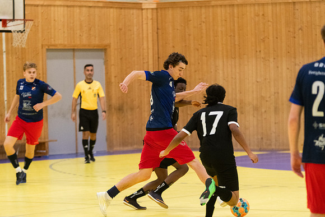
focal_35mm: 195
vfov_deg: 7.0
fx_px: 1761
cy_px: 108
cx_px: 162
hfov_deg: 10.5
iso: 5600
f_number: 3.2
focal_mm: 130
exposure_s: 1/640
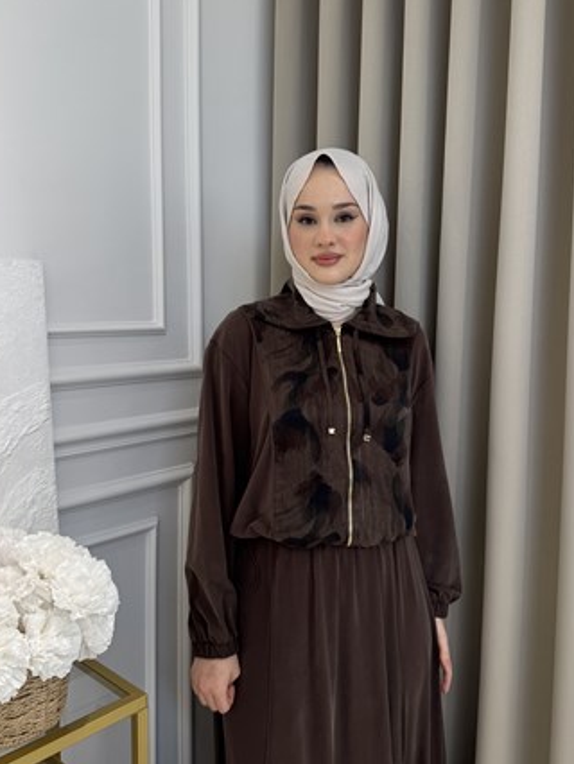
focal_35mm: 30
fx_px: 663
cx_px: 305
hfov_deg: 46.8
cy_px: 354
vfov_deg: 59.9
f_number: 1.78
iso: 64
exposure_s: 1/100
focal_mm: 6.76
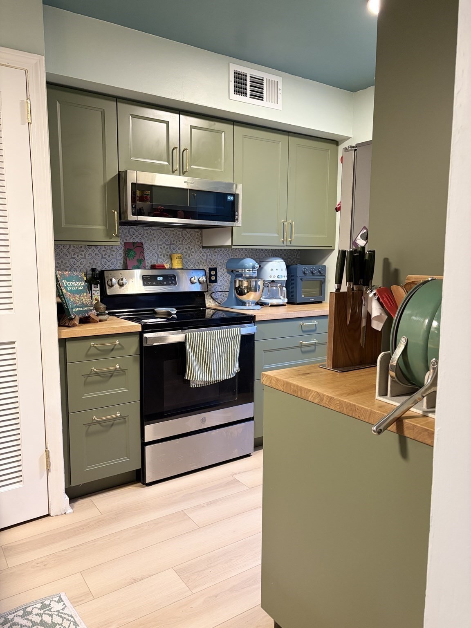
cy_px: 314
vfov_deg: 67.3
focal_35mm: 26
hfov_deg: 53.1
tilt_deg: -6.9
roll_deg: -0.5
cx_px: 236
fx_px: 472
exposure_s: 1/60
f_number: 1.6
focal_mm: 5.96
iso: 320
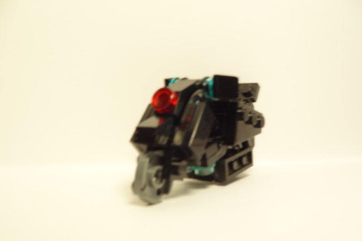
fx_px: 452
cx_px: 181
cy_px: 120
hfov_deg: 43.6
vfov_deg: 29.9
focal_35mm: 45
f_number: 11
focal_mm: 16.78
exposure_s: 1/6
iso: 125
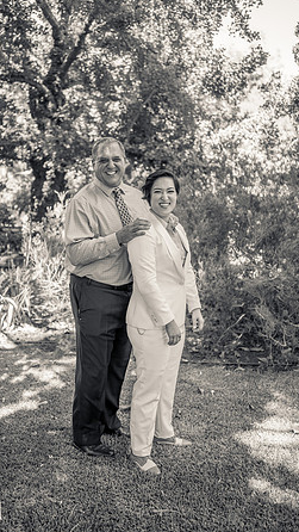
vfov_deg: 54.0
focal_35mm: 37
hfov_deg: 31.9
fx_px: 521
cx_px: 125
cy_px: 265
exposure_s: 1/320
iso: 160
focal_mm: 35
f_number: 2.2
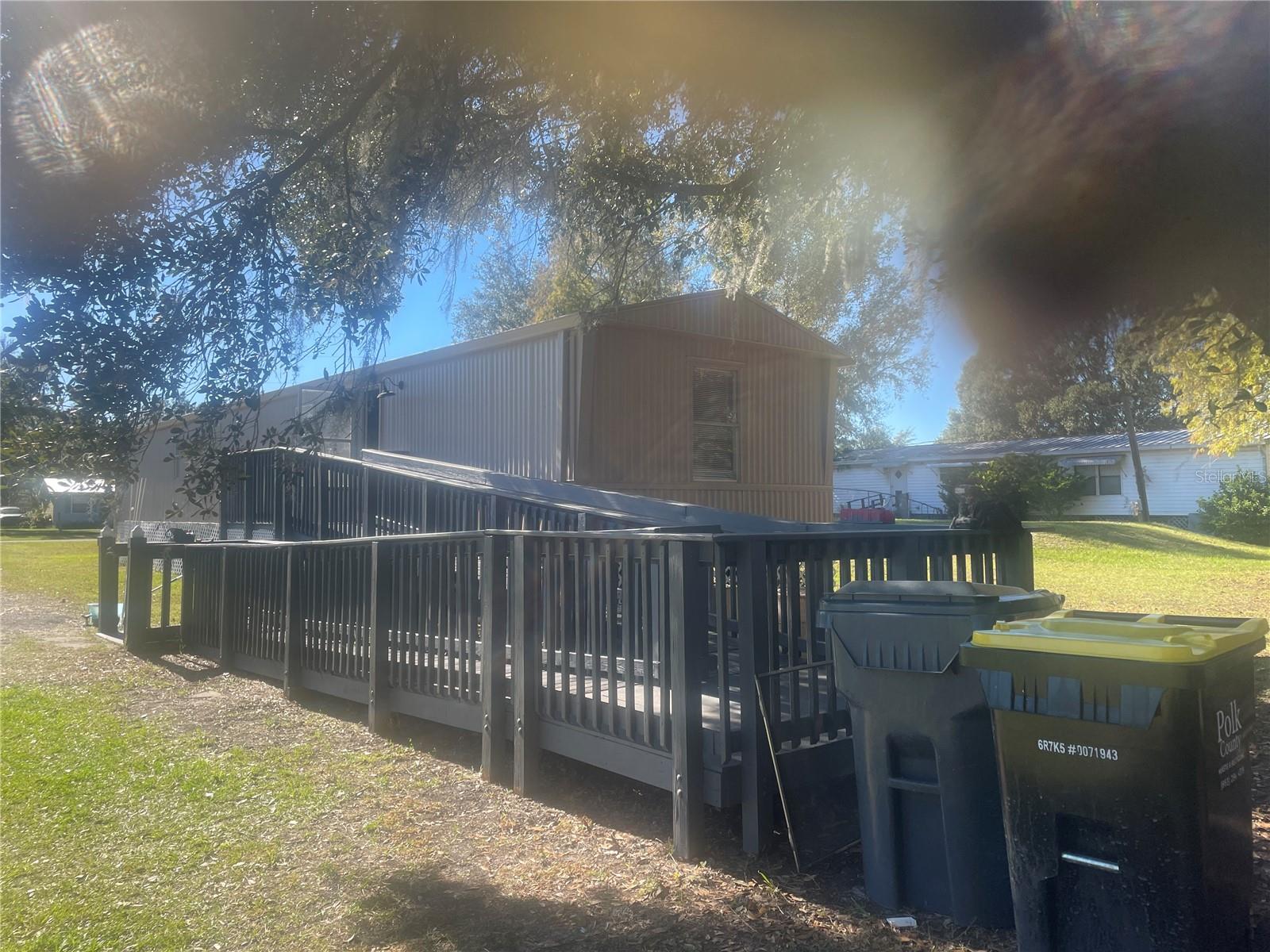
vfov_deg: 53.1
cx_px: 635
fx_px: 954
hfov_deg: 67.3
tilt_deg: +4.0
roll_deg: +0.2
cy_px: 476
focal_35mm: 26
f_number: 1.6
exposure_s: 1/812
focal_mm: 4.2
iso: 32
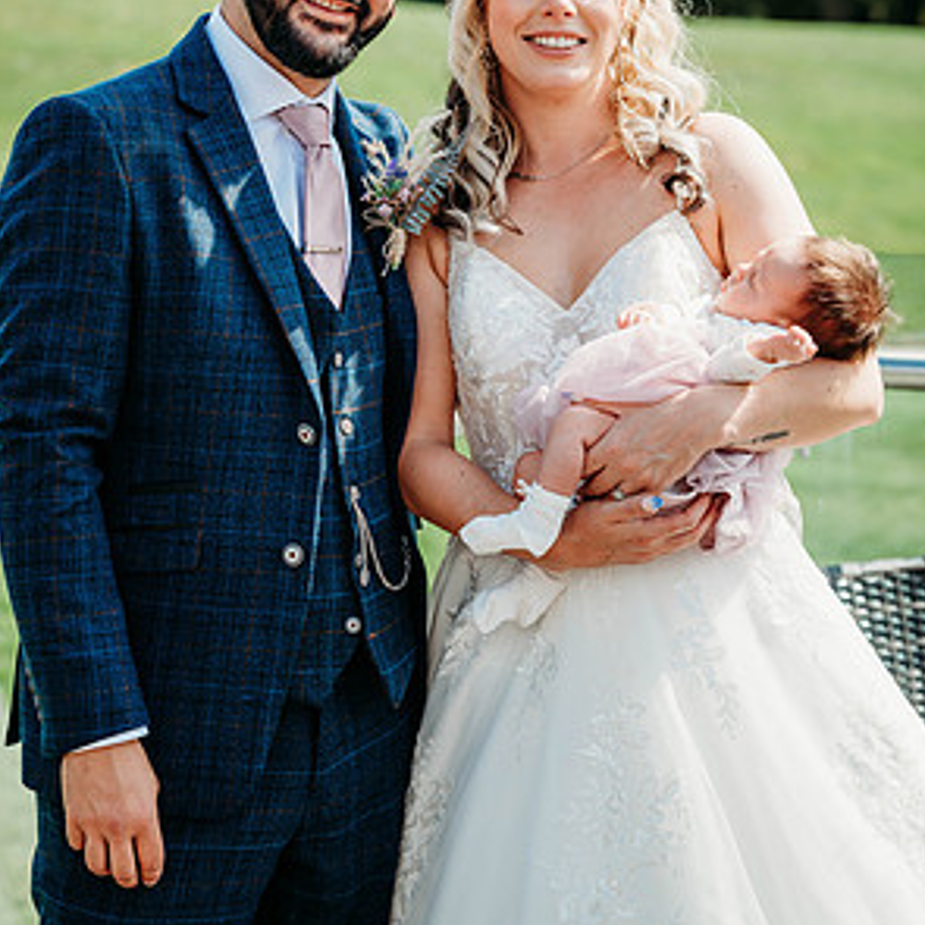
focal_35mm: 110
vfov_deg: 15.8
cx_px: 462
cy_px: 270
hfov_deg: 15.8
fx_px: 3326
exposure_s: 1/640
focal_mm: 85
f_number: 4
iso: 100
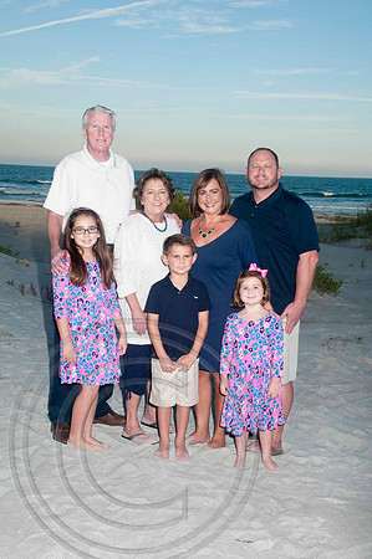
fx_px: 746
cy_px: 280
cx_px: 186
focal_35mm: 48
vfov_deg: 41.2
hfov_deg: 28.0
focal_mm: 32
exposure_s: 1/250
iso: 100
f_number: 8
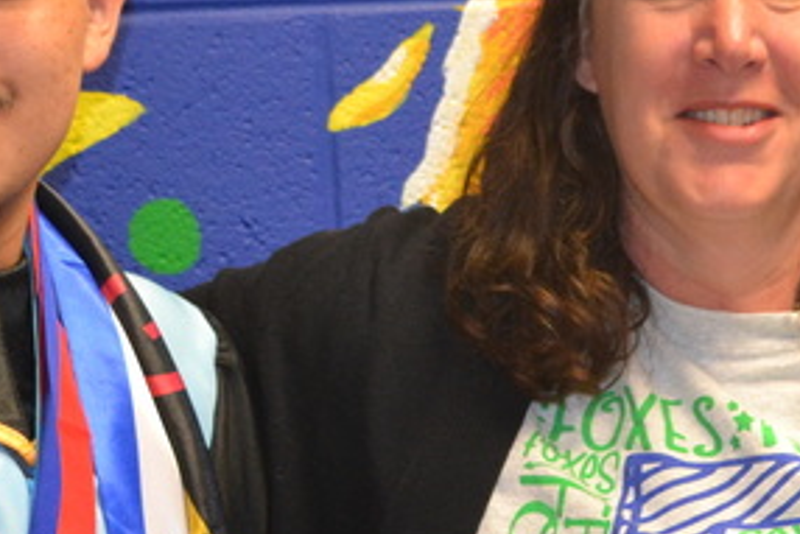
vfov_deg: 10.6
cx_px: 559
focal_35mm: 129
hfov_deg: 15.8
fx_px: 2868
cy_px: 231
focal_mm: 24
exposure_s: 1/60
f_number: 4
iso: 1100
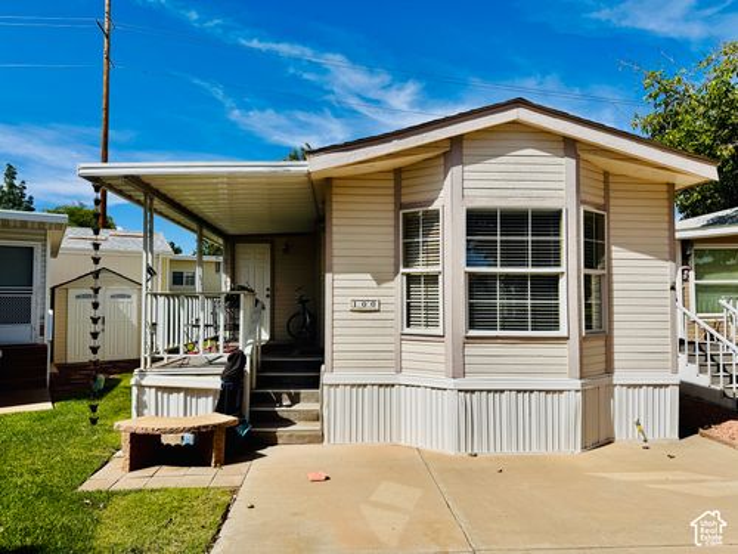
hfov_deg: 71.6
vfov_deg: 56.8
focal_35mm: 24
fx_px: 512
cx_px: 369
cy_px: 277
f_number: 1.78
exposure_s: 1/10417
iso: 80
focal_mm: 6.76
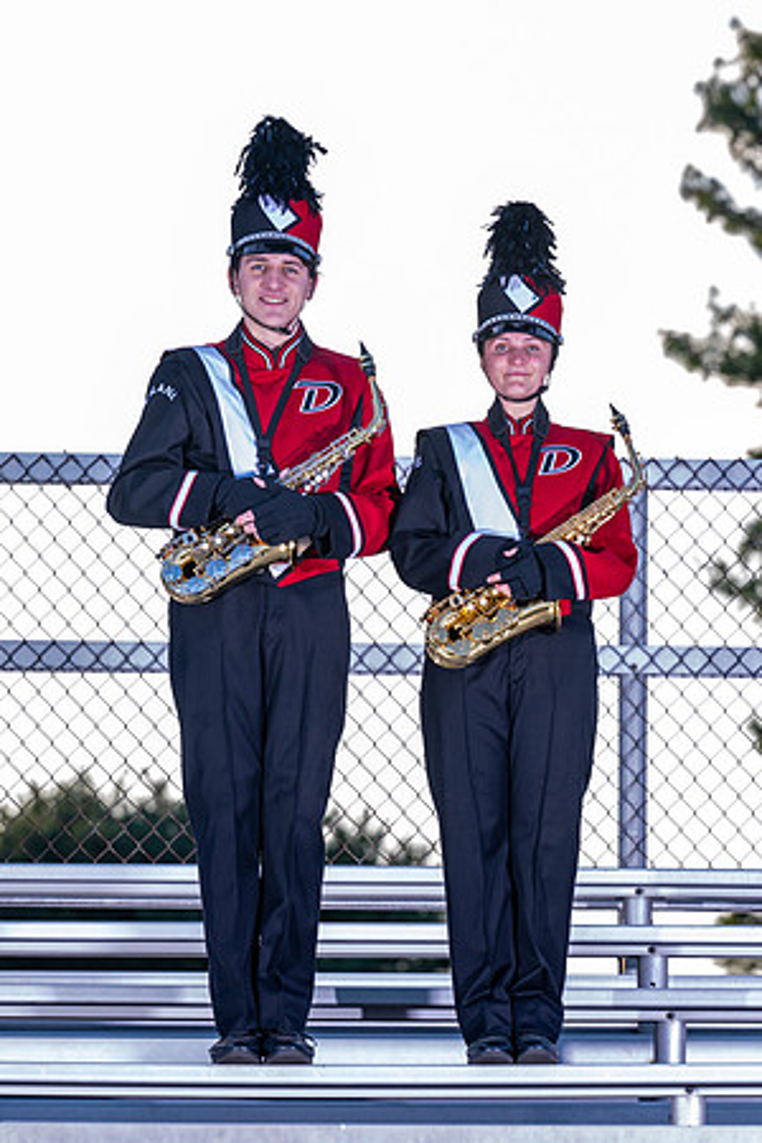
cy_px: 530
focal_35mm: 217
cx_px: 512
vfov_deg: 9.5
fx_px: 6892
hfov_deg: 6.3
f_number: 4.5
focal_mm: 135
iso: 160
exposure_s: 1/160
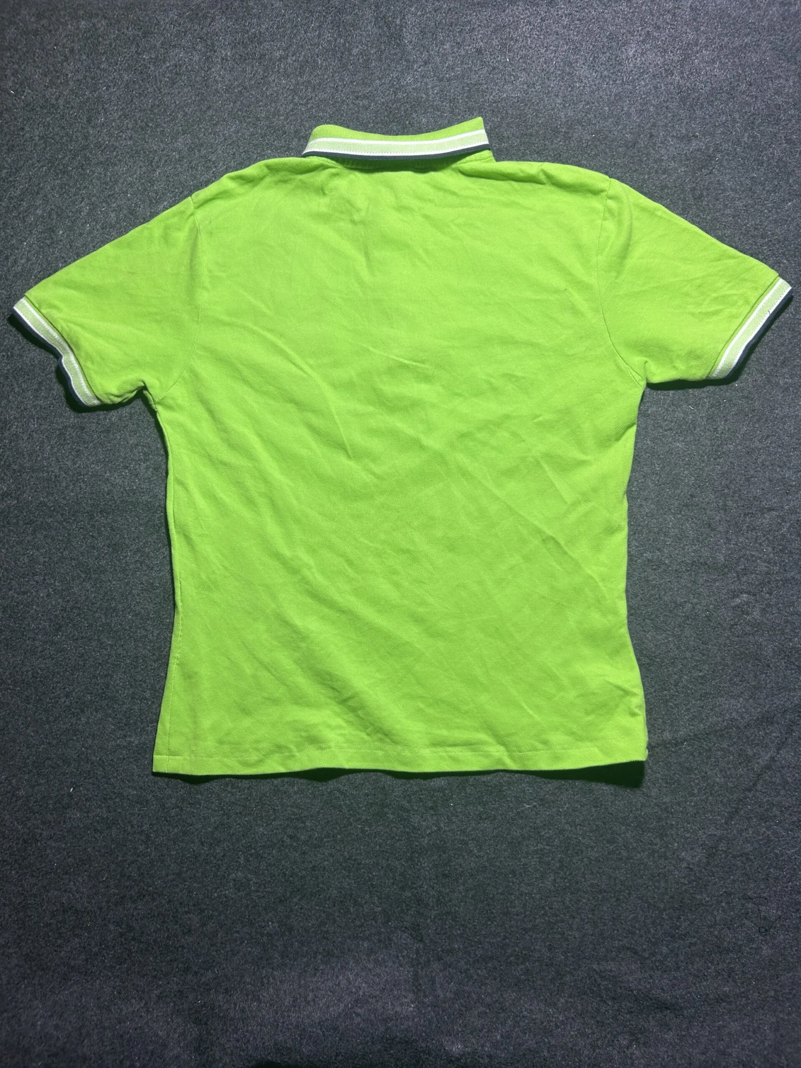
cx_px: 400
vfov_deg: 67.3
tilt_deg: -59.1
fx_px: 802
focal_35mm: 26
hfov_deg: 53.1
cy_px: 534
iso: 64
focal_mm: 5.7
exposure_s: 1/100
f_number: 1.5
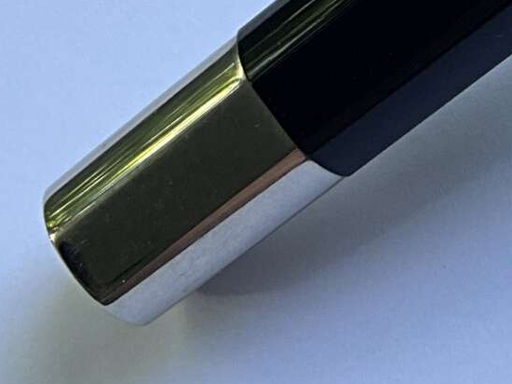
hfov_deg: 13.2
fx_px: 1996
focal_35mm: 135
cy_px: -357
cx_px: 917
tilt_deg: -58.6
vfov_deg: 10.2
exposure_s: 1/122
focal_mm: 3
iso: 32
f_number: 1.8
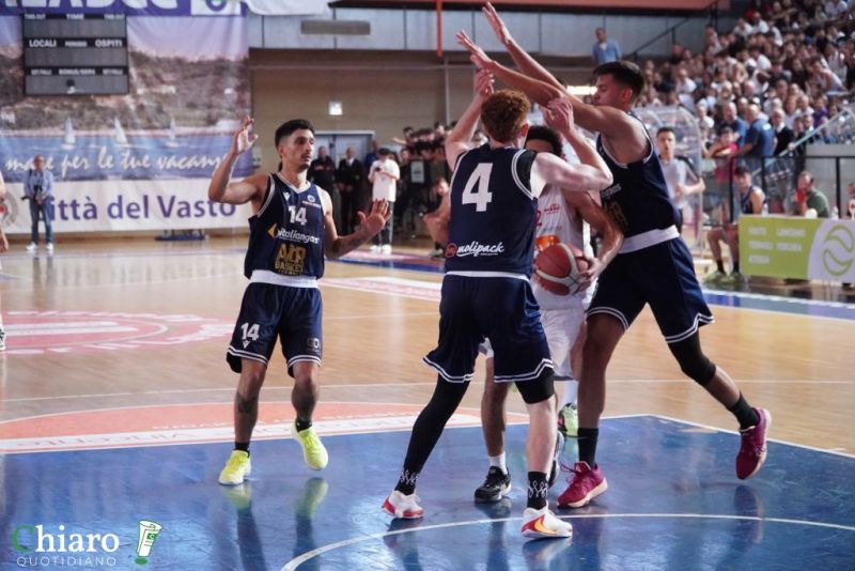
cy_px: 286
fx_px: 1853
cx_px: 428
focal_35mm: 78
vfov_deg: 17.5
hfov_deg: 26.0
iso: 5000
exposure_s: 1/640
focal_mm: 52
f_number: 4
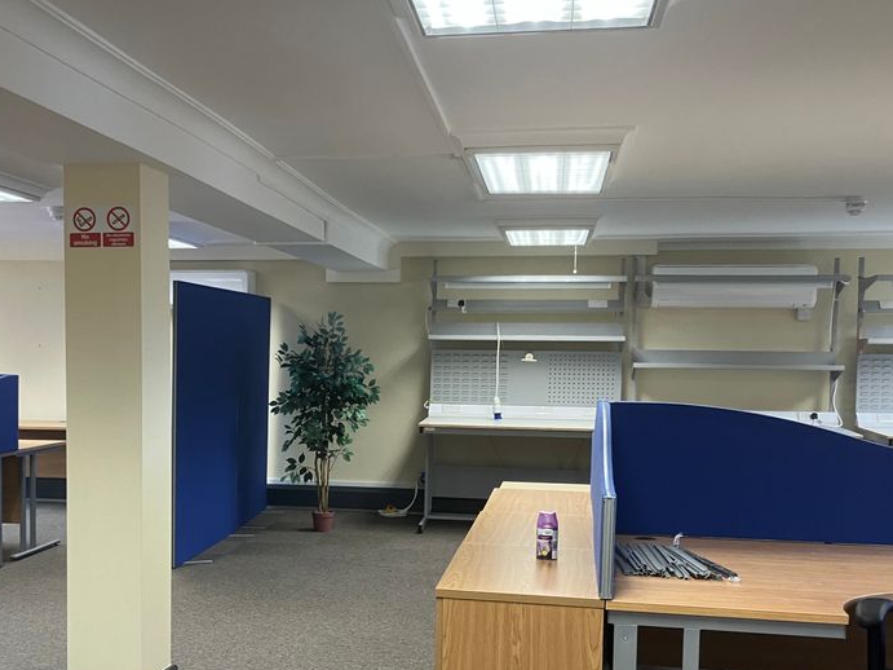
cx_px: 291
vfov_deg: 32.0
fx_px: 1161
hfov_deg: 41.5
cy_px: 437
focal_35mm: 45
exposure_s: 1/50
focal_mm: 3.99
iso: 100
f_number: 1.8
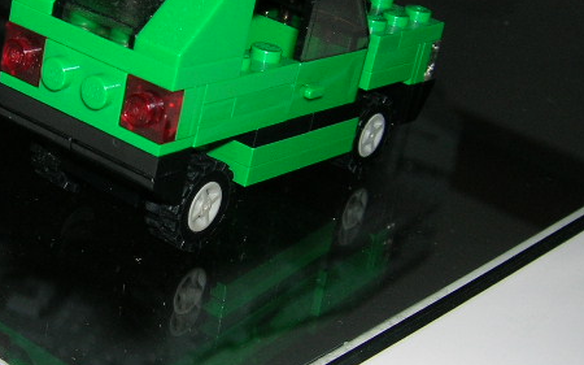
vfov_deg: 15.9
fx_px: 1305
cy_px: 151
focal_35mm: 82
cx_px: 134
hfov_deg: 24.9
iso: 50
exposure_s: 1/60.1
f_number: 2.9
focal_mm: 5.7
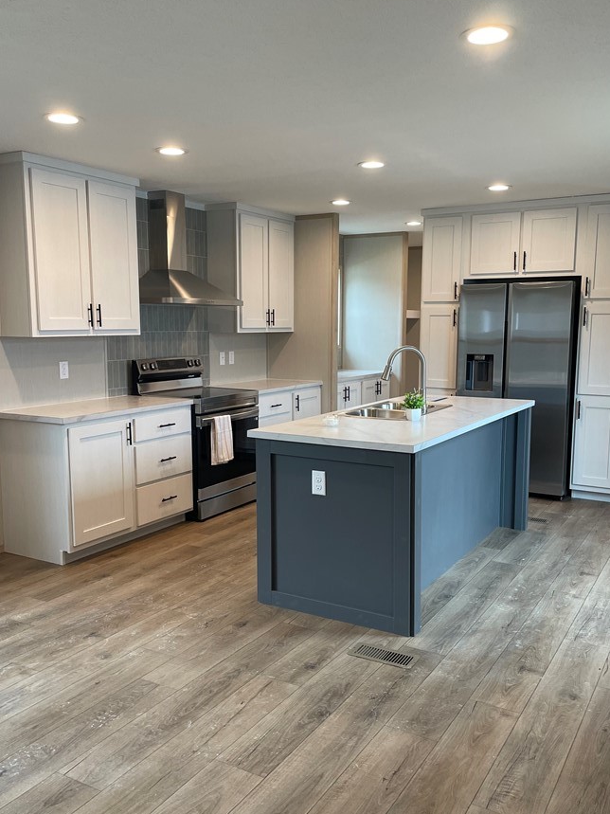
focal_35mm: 31
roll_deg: -0.3
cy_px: 410
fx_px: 729
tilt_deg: -7.1
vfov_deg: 58.4
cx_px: 318
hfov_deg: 45.4
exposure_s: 1/120
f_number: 1.6
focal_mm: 4.2
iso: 125
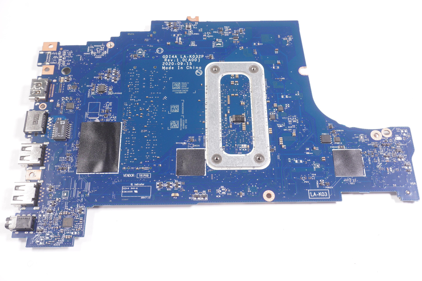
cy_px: 140
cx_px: 211
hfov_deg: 51.3
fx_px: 439
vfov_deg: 35.4
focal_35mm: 38
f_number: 6.3
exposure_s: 1/125
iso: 640
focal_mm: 25
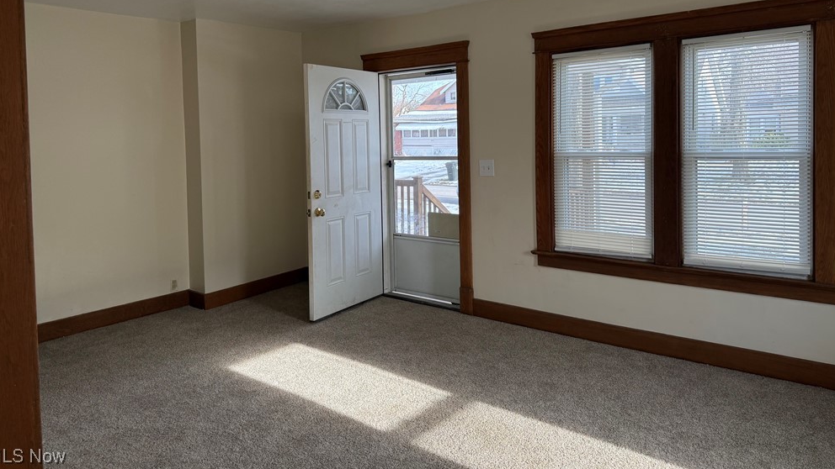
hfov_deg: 69.9
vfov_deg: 42.3
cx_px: 413
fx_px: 598
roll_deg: +1.2
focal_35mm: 27
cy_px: 152
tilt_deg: -2.2
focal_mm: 6.76
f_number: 1.78
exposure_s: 1/333
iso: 100
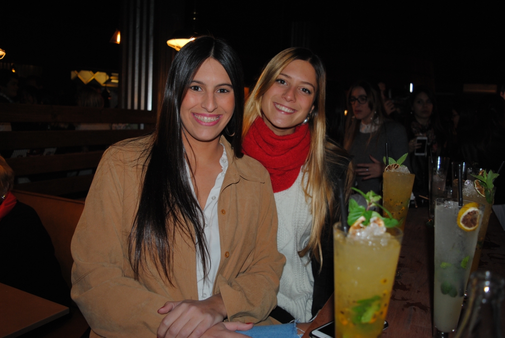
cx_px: 260
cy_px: 165
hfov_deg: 60.2
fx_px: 435
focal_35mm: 31
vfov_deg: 42.4
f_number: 3.8
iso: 200
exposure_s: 1/60
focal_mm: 20
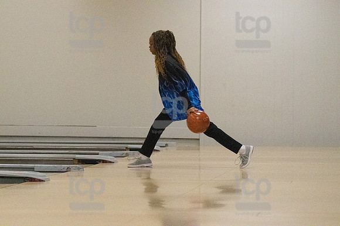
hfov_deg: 11.8
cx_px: 170
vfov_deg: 7.9
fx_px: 1642
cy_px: 113
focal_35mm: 174
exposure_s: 1/1250
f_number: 4
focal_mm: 116
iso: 10000
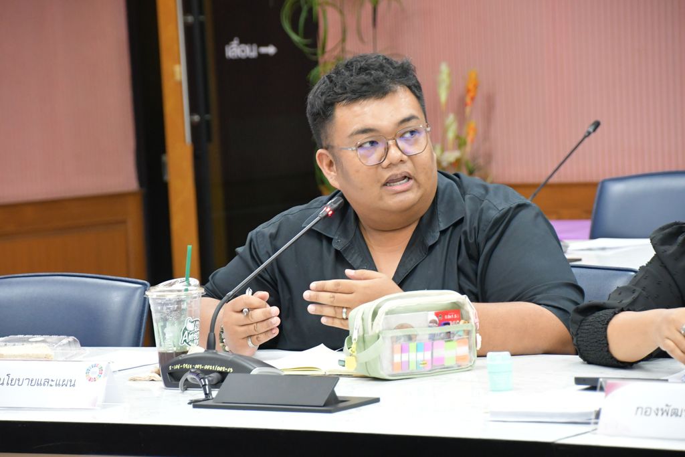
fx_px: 3140
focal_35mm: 165
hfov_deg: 12.5
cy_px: 228
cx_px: 342
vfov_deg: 8.3
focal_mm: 110
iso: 3200
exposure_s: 1/100
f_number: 5.6
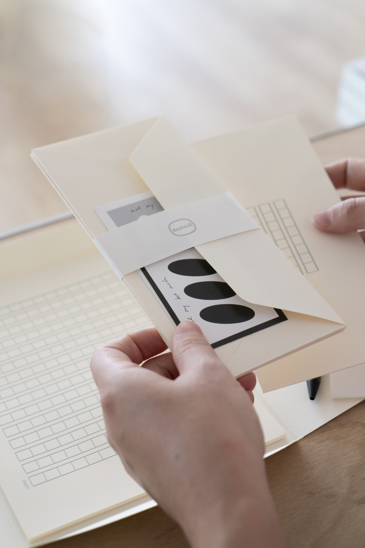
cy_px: 274
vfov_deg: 28.8
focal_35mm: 70
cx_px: 182
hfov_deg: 19.5
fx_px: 1065
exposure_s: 1/100
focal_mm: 70
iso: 2000
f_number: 5.6
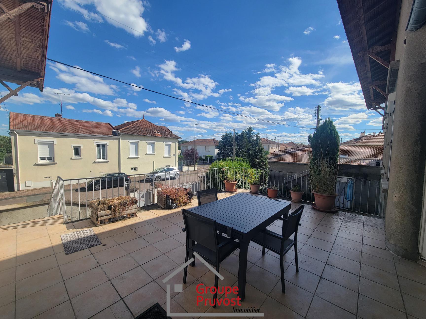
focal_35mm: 13
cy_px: 160
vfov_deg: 89.9
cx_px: 213
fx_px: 160
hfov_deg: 106.2
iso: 50
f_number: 2.2
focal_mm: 2.2
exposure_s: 1/1480
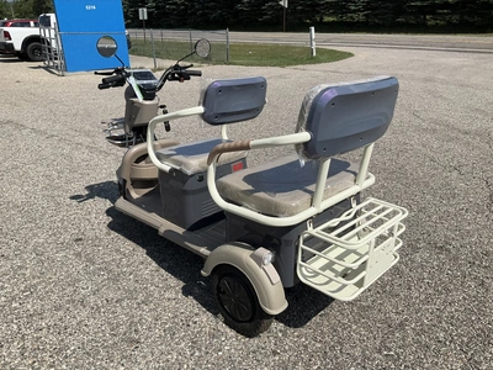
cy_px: 185
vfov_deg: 48.2
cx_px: 246
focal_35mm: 29
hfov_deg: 61.7
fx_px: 413
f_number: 1.8
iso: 25
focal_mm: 3
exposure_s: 1/2801
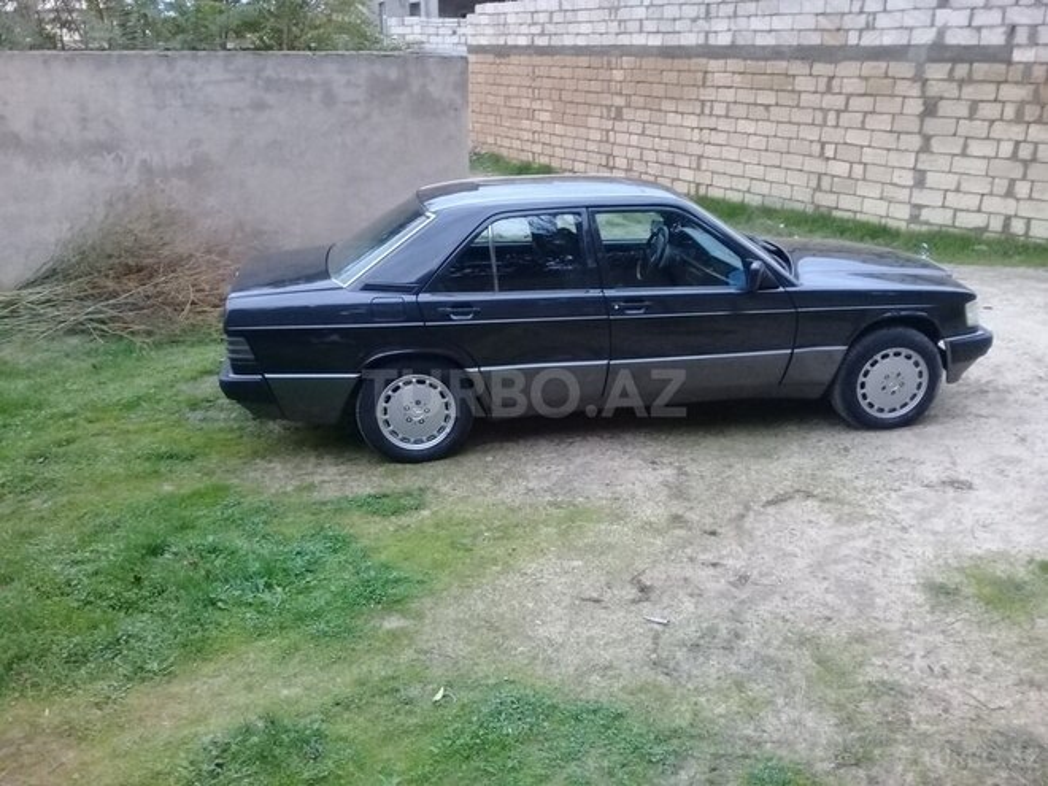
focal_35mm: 31
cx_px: 524
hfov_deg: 58.4
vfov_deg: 45.4
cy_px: 393
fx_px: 939
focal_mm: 3.3
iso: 200
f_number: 2.2
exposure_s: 1/17
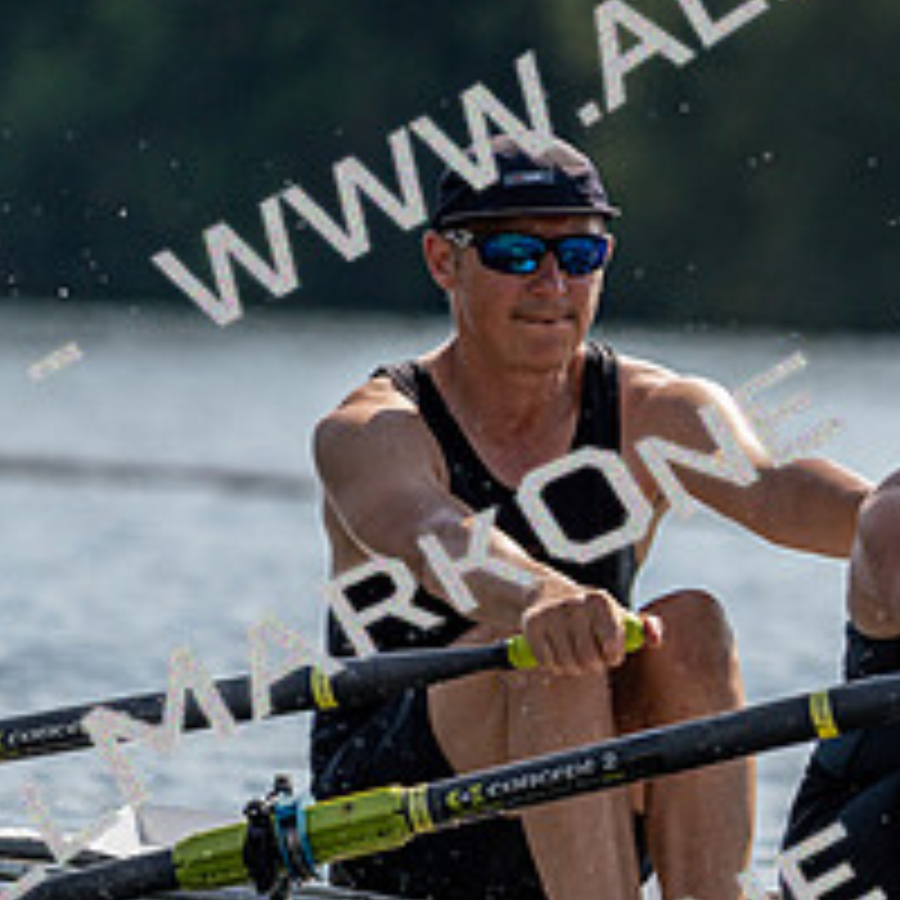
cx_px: 711
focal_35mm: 770
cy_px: 340
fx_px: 22650
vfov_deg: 2.3
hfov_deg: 2.3
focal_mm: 312
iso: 200
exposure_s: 1/1600
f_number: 6.3
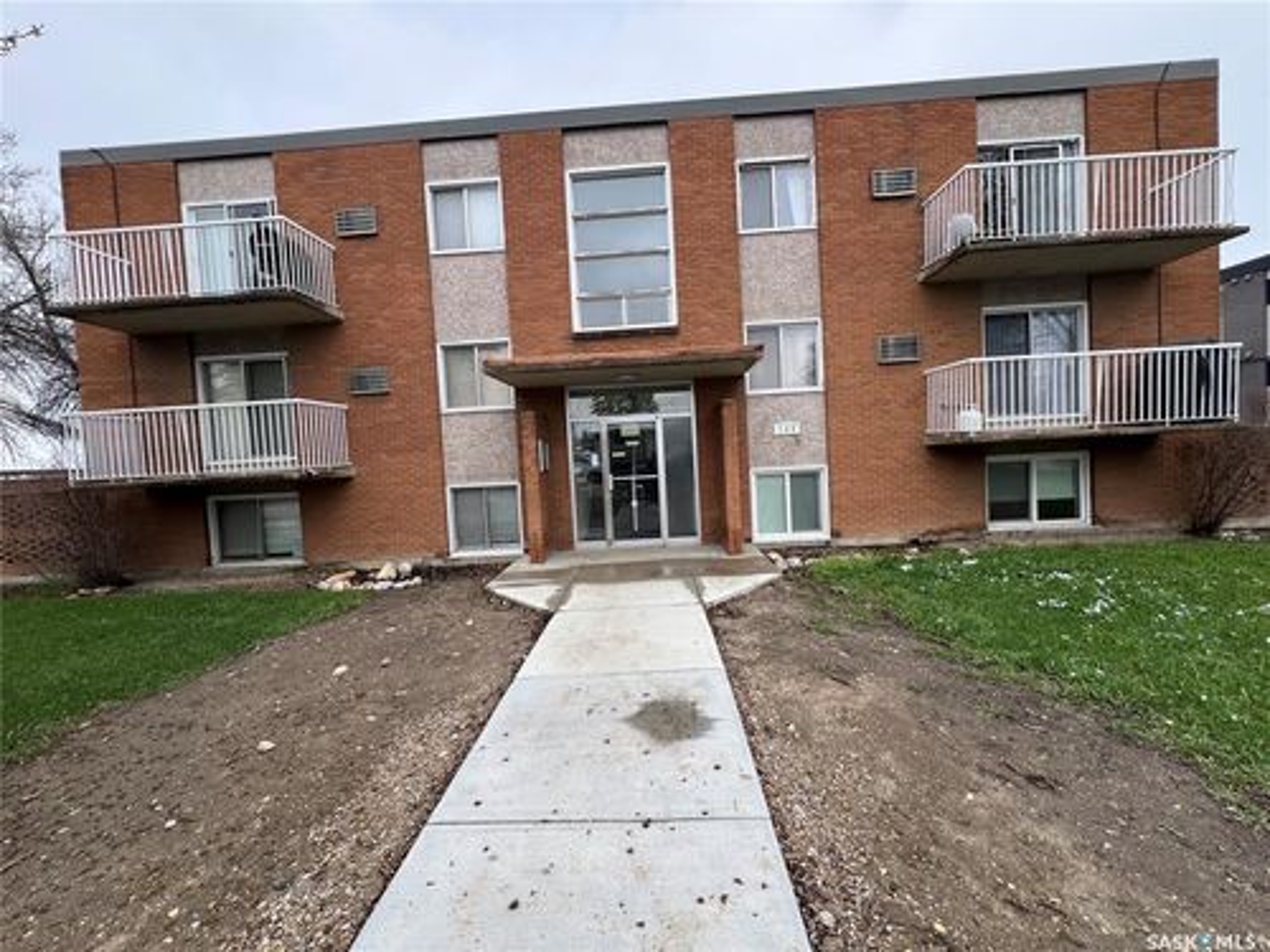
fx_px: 477
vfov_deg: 89.9
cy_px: 476
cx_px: 635
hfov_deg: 106.2
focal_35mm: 13
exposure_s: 1/1206
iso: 32
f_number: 1.8
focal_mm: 1.57
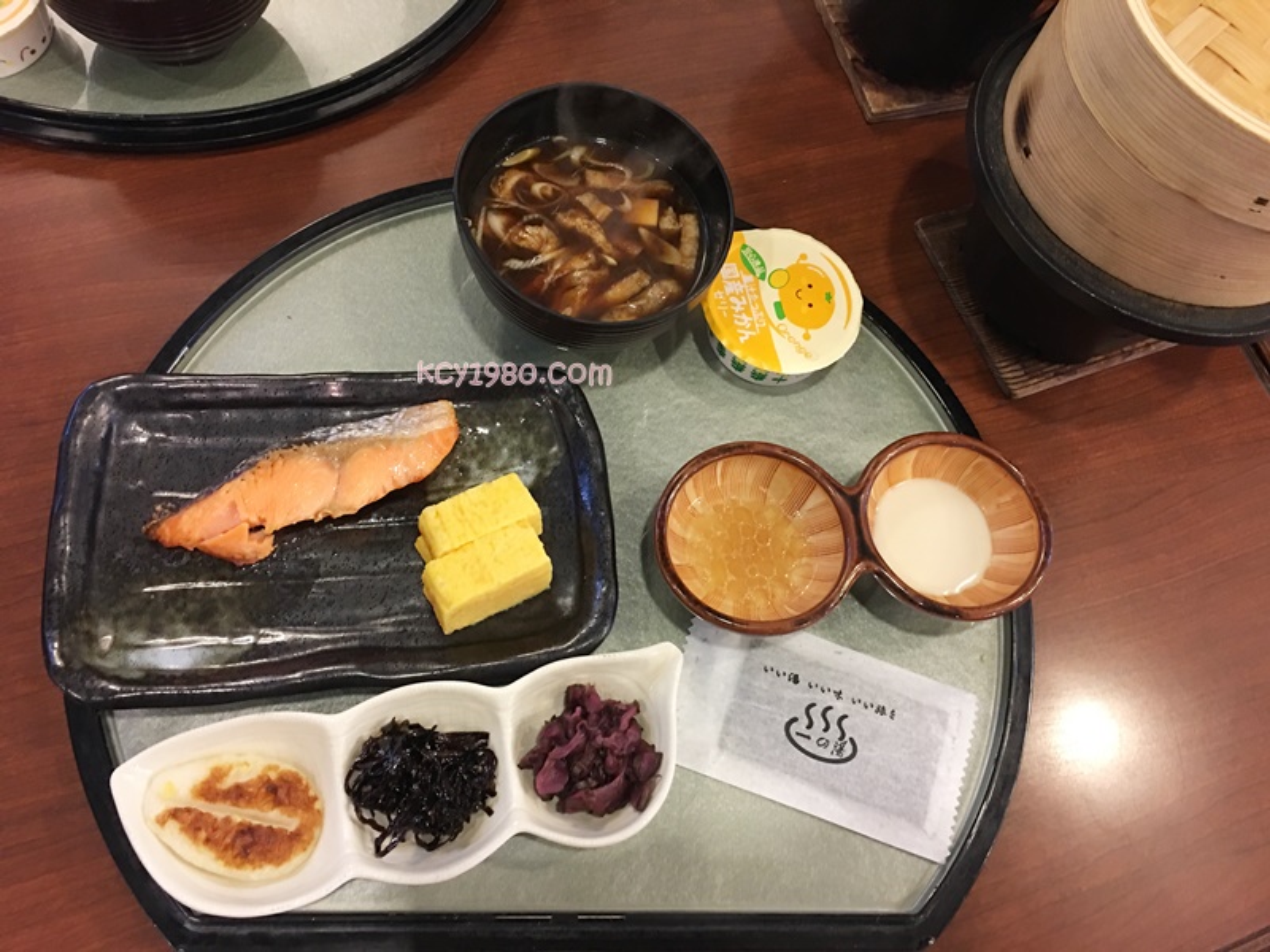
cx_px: 635
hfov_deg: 61.7
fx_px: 1064
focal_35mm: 29
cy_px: 476
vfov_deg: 48.2
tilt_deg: -65.7
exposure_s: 1/4
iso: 50
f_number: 2.2
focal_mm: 4.15
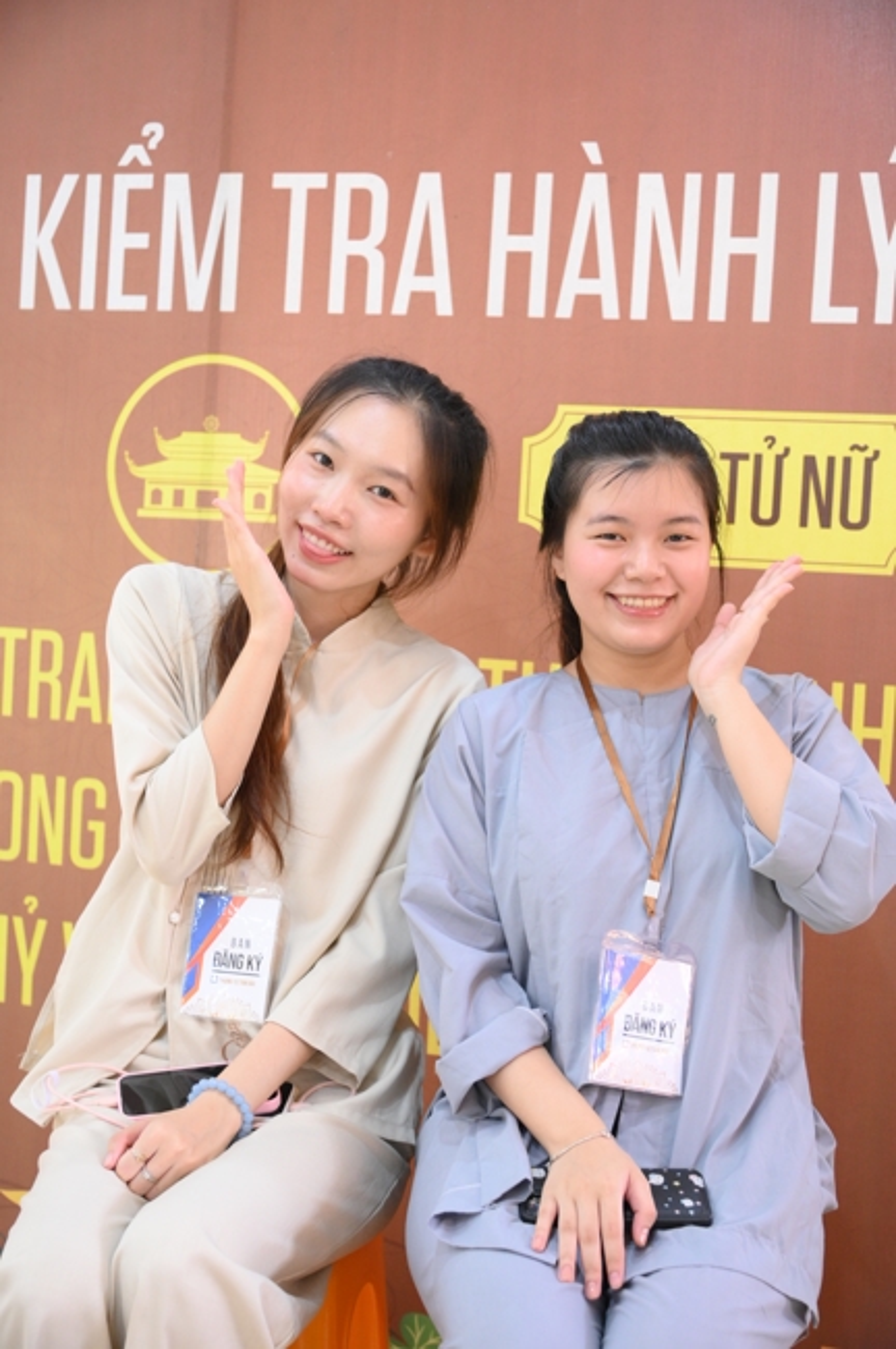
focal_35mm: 50
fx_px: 1871
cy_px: 674
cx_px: 448
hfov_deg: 26.9
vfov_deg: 39.6
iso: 3200
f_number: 4
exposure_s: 1/60
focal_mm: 50
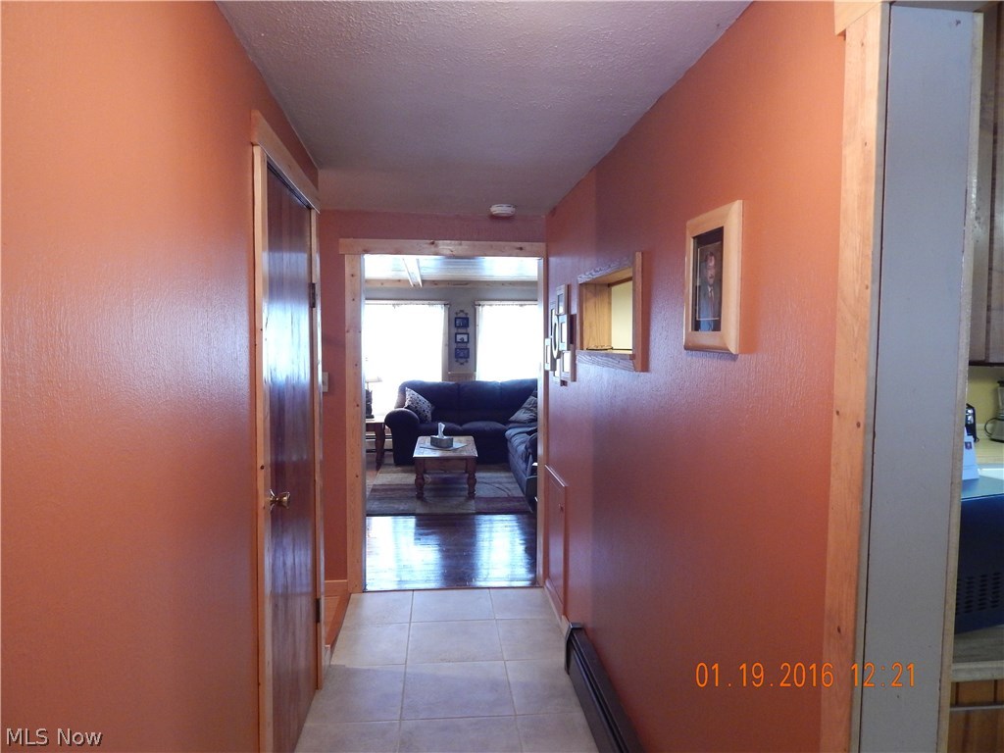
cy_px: 376
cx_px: 502
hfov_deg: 73.9
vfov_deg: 58.9
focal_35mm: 23
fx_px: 667
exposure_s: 1/15
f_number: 3
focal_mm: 4
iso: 400
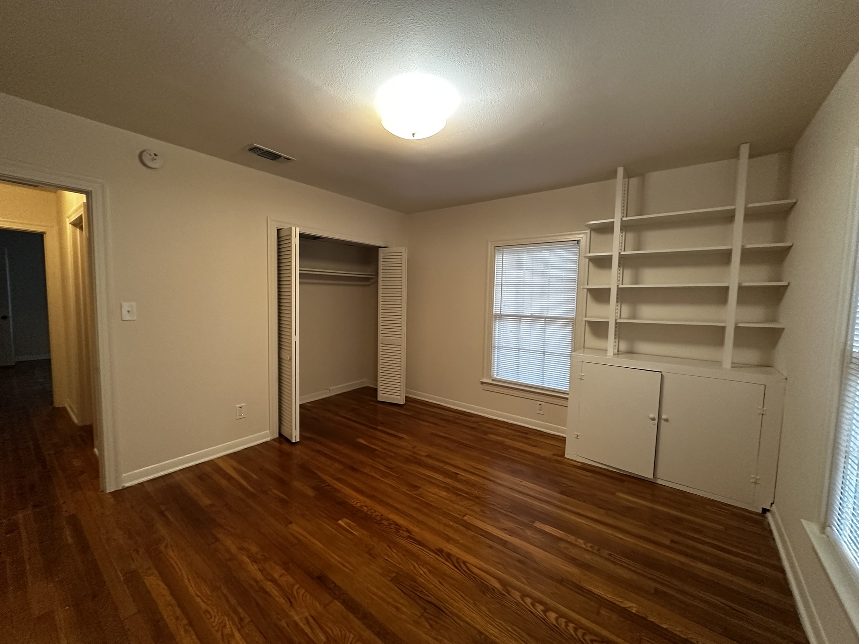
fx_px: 347
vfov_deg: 85.7
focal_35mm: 14
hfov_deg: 102.1
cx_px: 430
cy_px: 322
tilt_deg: -3.5
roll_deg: -1.9
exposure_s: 1/60
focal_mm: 2.22
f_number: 2.2
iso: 400
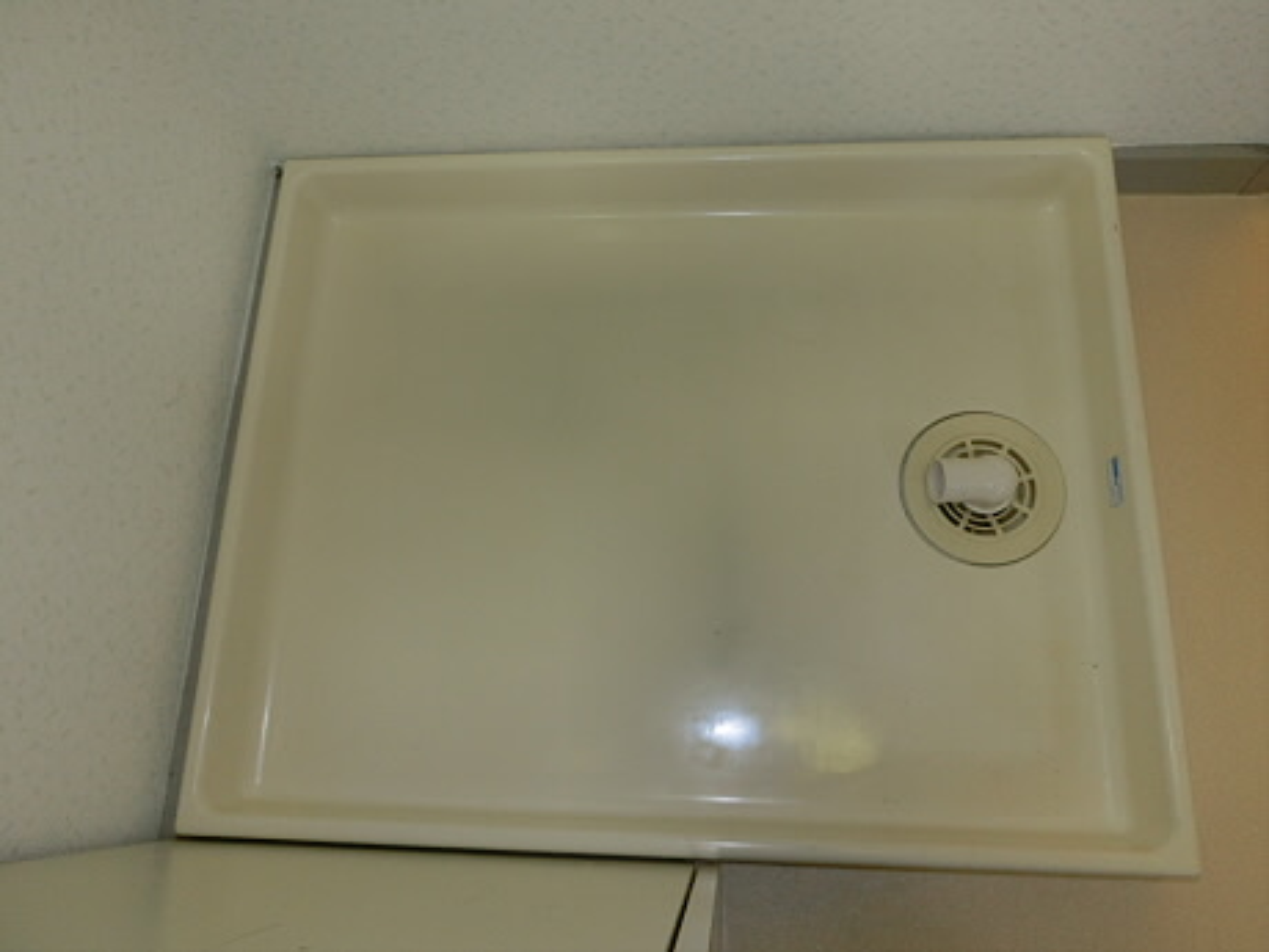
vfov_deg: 54.9
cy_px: 476
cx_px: 634
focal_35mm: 25
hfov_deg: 69.4
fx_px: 916
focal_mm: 4.5
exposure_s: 1/30
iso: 100
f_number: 3.5
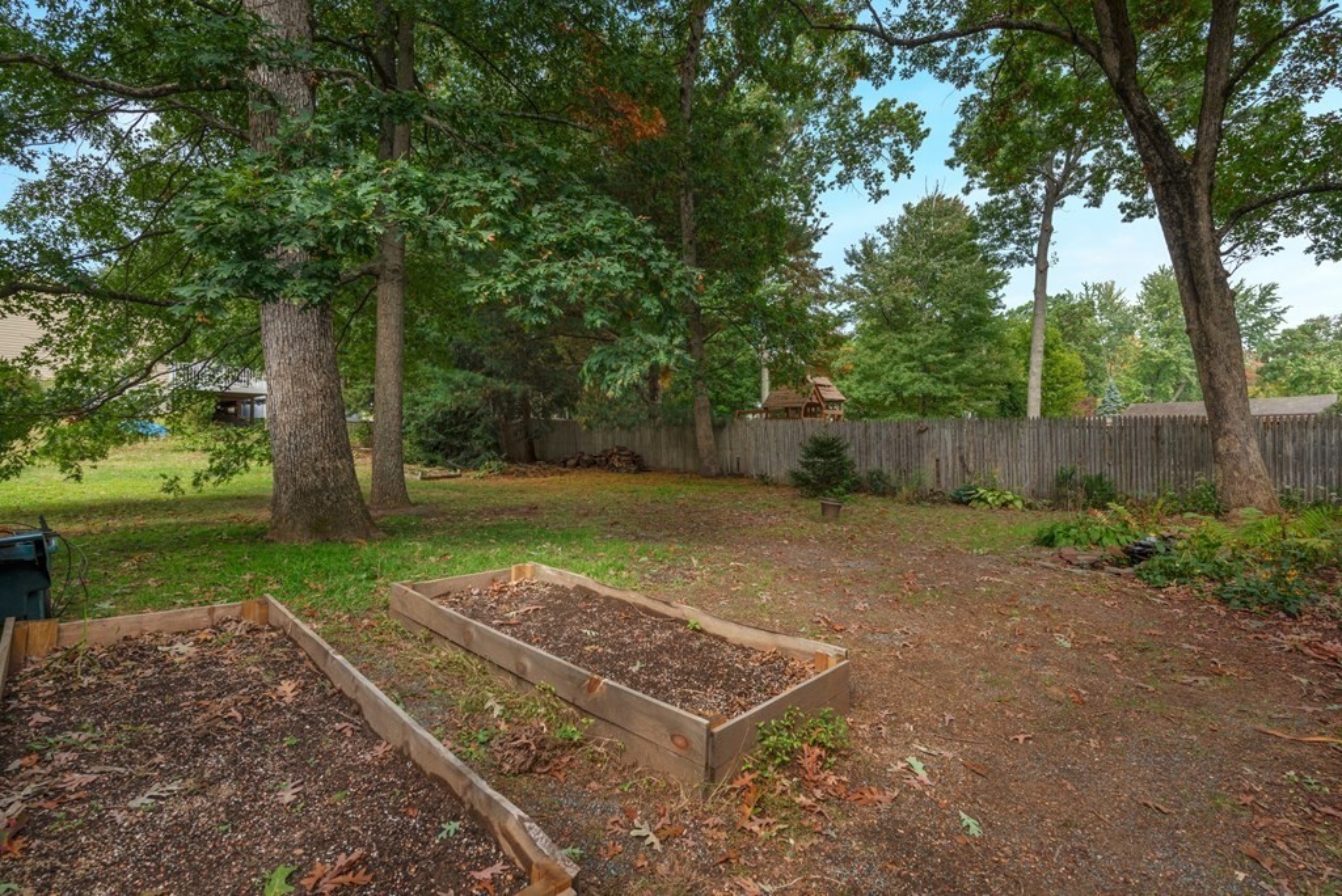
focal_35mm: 17
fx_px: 634
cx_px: 671
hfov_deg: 93.2
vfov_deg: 70.5
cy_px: 448
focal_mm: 17
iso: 100
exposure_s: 1/10
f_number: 8
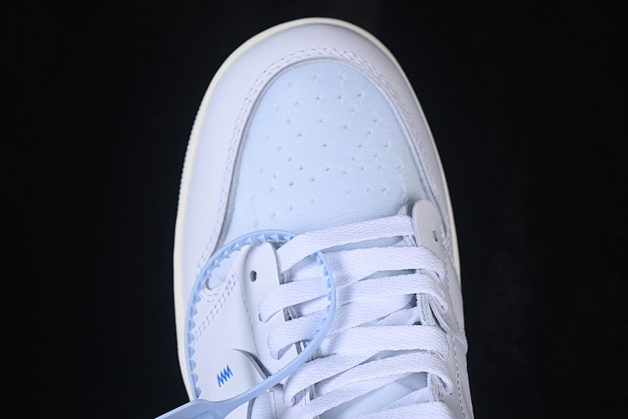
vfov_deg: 18.2
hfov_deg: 27.0
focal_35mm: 75
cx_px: 314
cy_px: 210
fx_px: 1308
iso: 160
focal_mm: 50
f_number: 7.1
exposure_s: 1/80
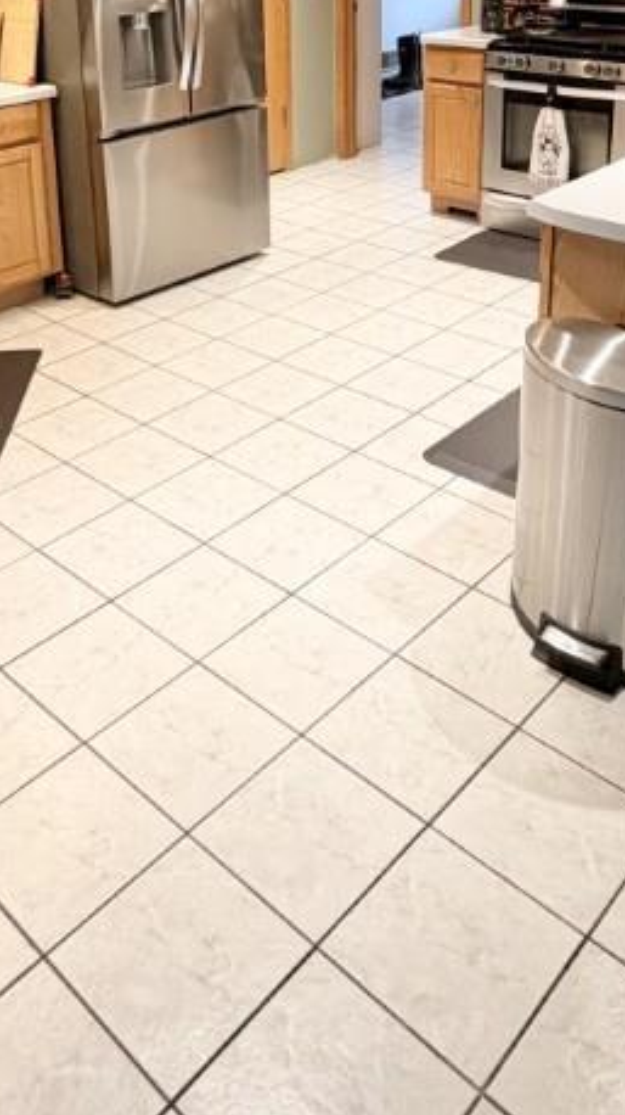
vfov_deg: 50.9
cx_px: 263
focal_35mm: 36
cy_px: 178
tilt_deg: -15.3
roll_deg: +0.6
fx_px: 1063
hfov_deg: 32.7
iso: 160
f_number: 2.2
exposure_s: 1/60
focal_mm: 2.22
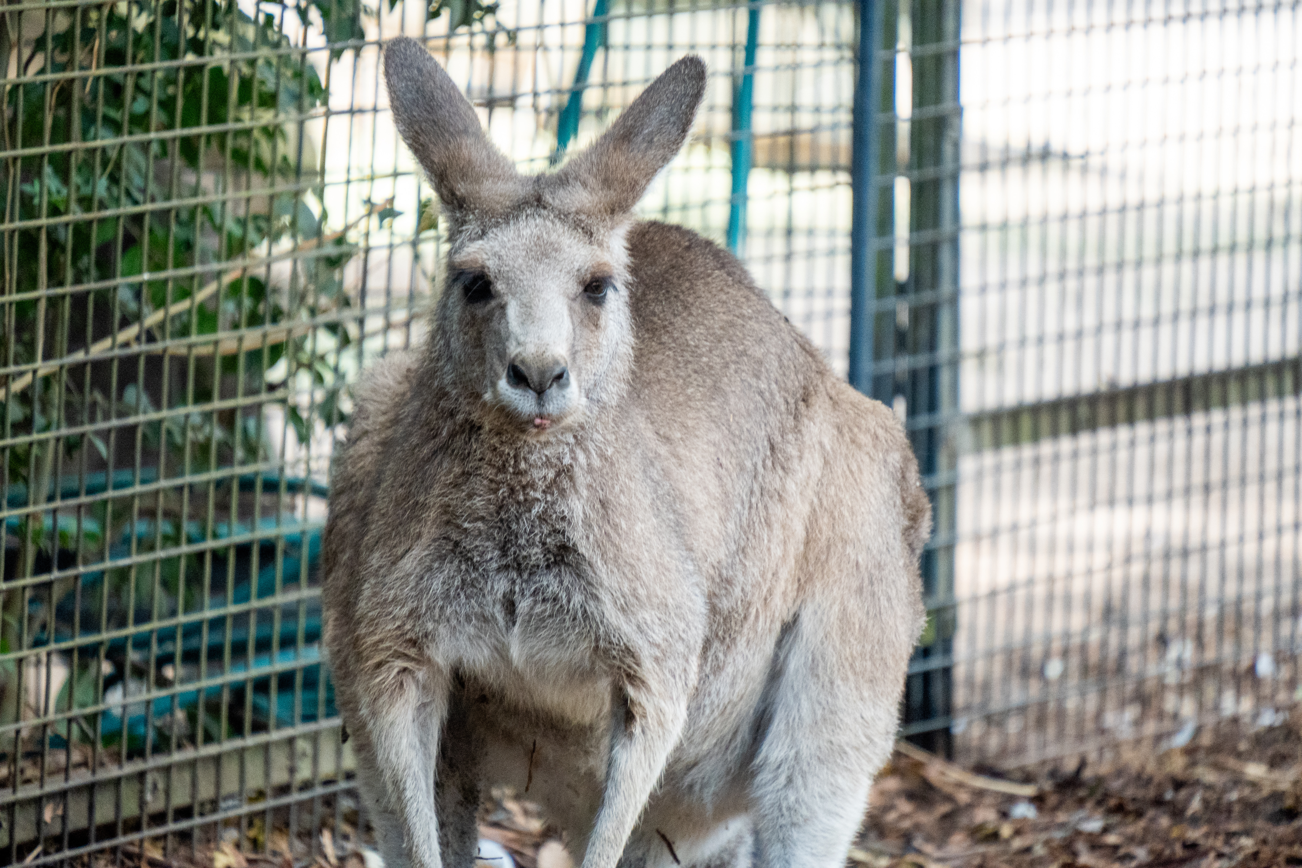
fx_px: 16274
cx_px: 651
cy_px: 434
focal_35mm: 450
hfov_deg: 4.6
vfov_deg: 3.1
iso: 2000
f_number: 6.3
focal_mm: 300
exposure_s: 1/500
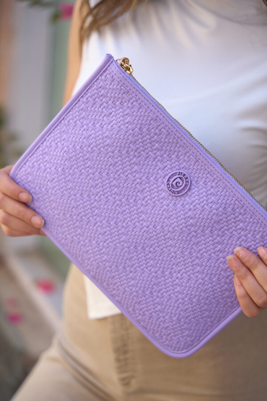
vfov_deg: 28.8
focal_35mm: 70
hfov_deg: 19.5
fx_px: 779
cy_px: 200
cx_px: 134
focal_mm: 70
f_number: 2.8
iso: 400
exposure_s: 1/500
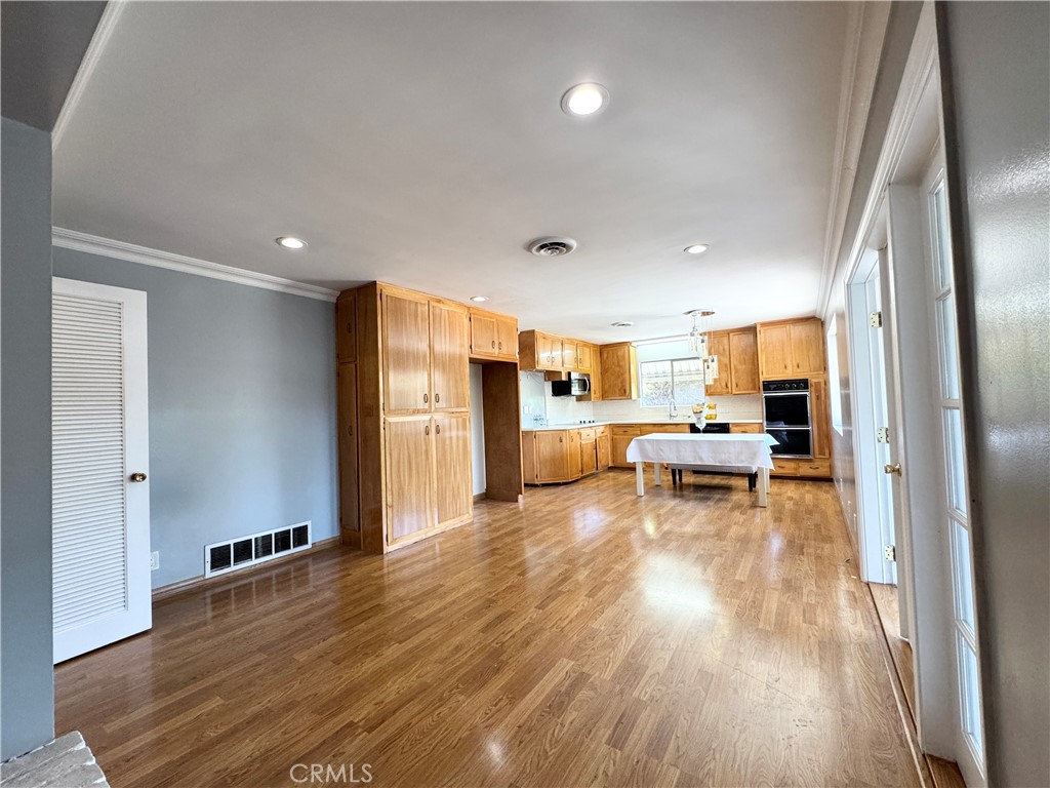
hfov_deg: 102.1
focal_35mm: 14
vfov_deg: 85.7
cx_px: 525
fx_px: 425
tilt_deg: +2.1
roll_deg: +2.6
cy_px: 394
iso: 250
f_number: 2.2
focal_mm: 2.22
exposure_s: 1/120
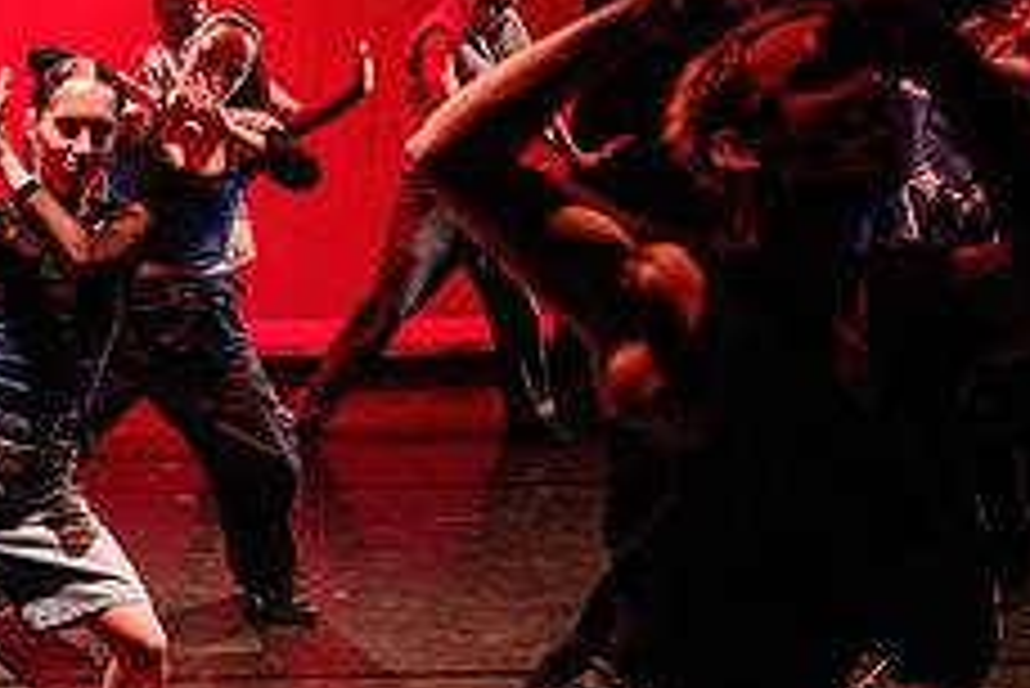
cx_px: -237
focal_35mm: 66
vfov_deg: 20.3
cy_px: 602
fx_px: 1889
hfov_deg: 26.7
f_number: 2.8
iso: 2000
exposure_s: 1/300
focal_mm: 24
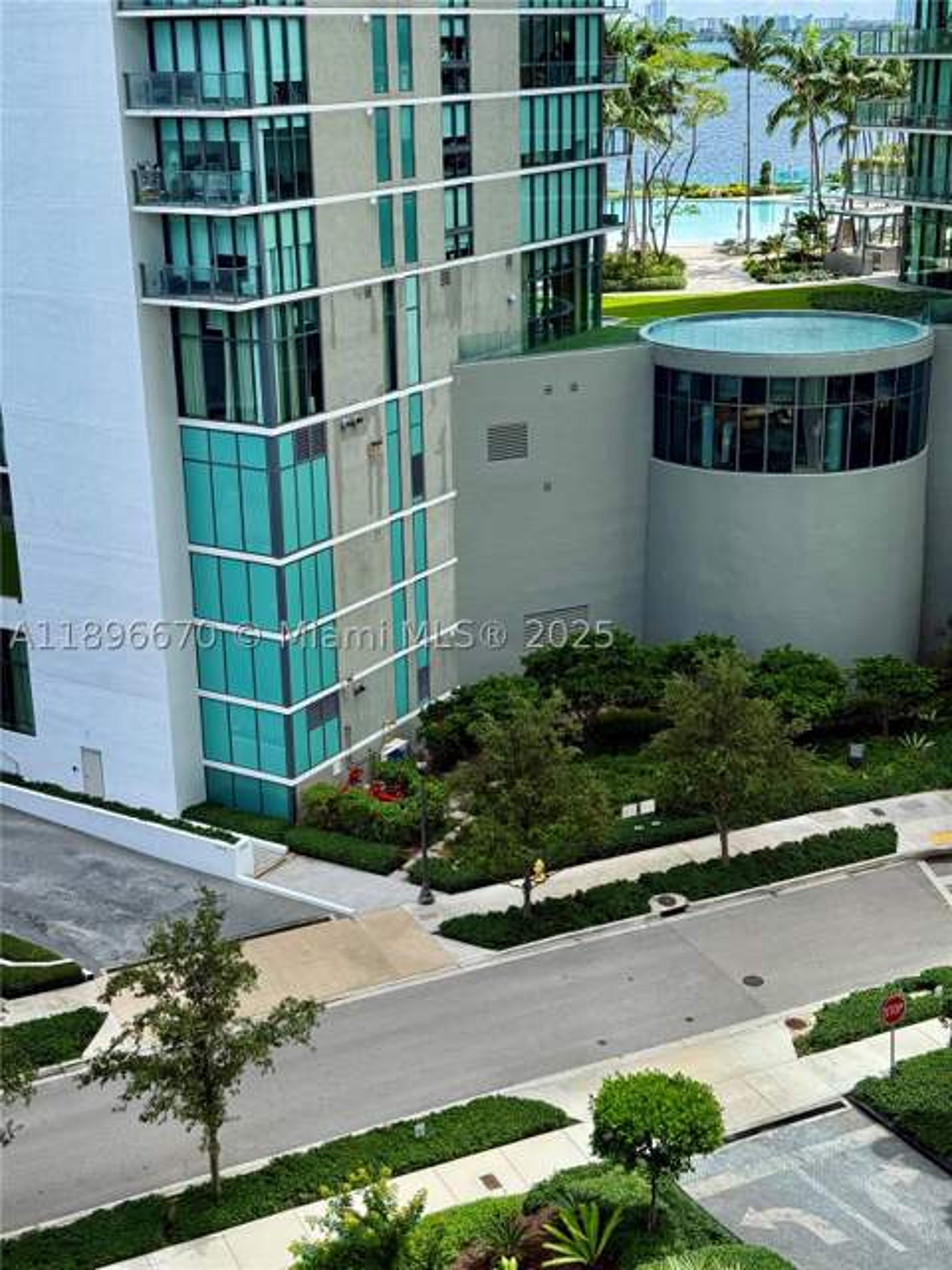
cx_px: 476
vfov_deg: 39.7
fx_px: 1760
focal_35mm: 48
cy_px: 635
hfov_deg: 30.3
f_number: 1.78
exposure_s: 1/1377
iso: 64
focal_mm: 6.76
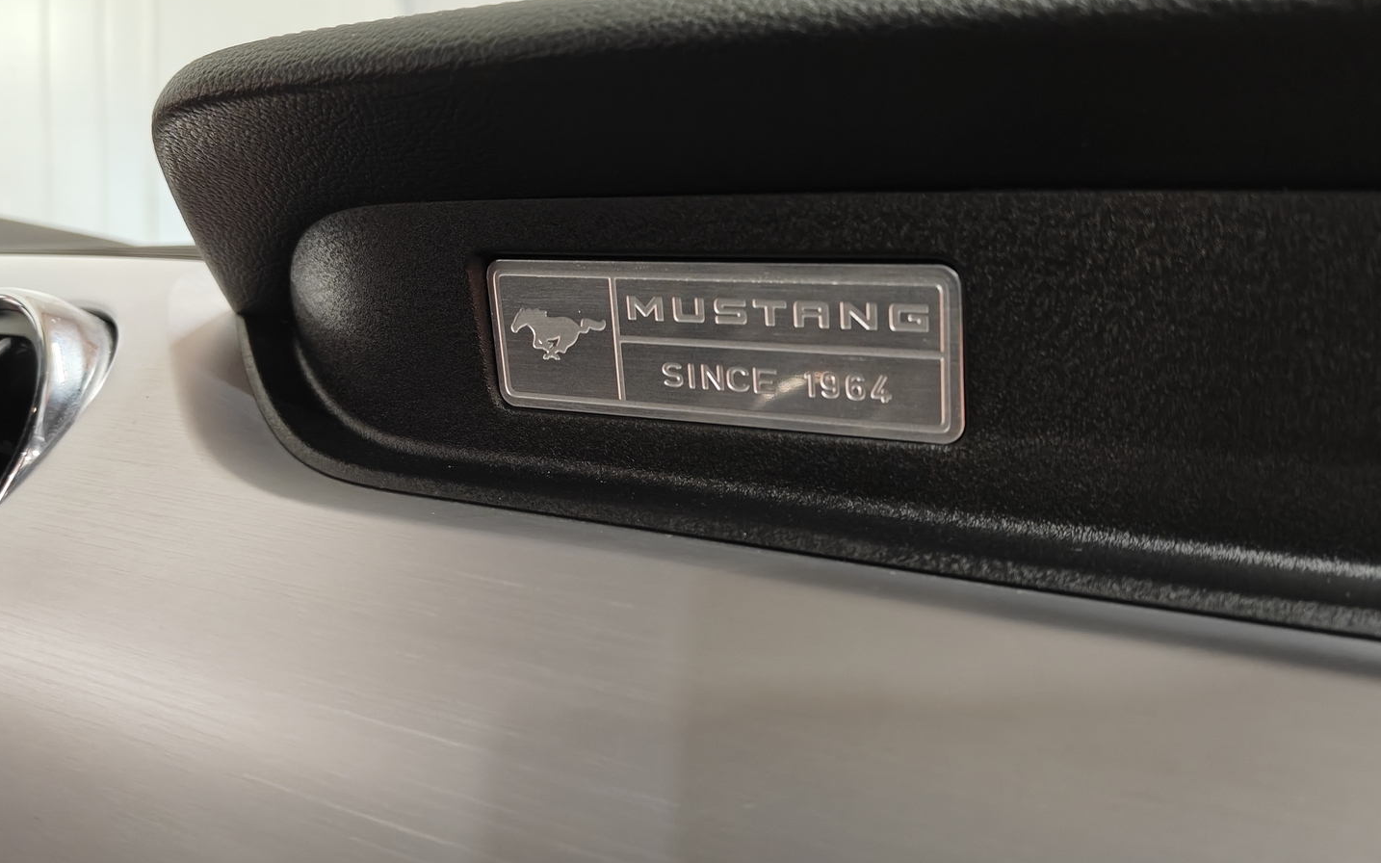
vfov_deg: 38.3
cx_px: 689
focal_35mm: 33
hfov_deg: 58.1
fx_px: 1242
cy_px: 421
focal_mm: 5.59
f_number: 1.8
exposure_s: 1/50
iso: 200
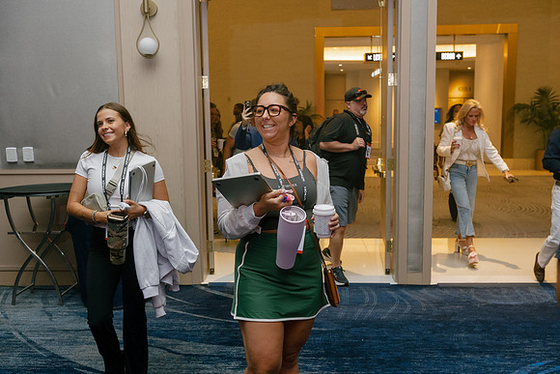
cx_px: 280
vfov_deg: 37.9
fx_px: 545
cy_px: 187
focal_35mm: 35
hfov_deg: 54.4
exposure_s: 1/160
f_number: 4
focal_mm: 35
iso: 1250
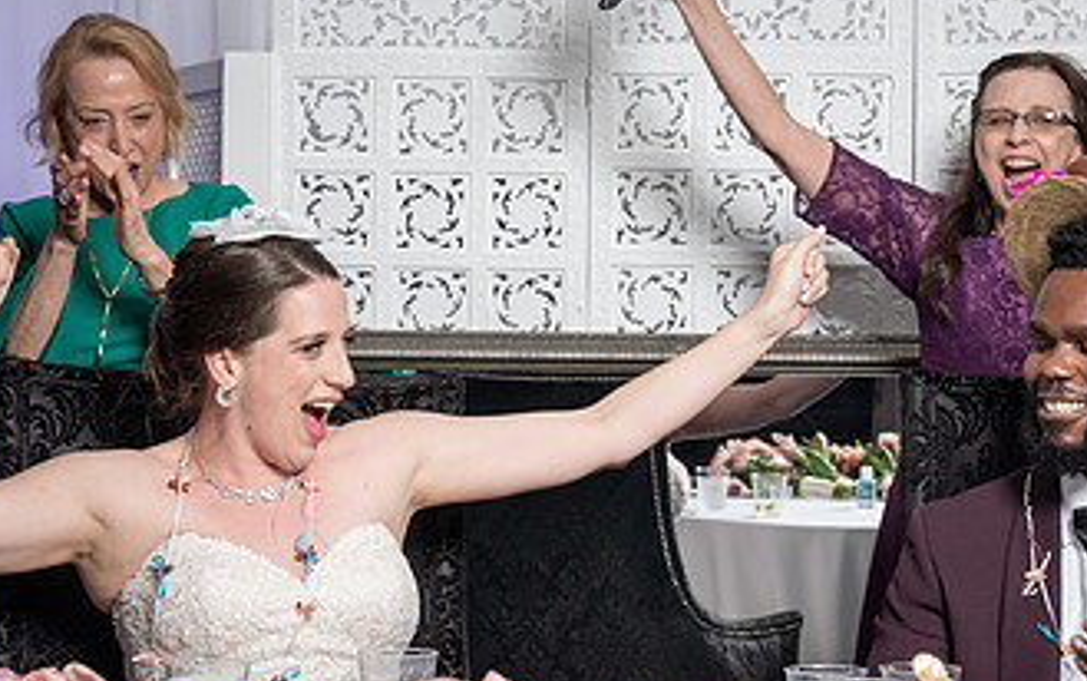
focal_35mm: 102
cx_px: 674
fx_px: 3023
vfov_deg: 12.8
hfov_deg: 20.3
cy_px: 393
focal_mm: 50
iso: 1600
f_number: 5.6
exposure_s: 1/200
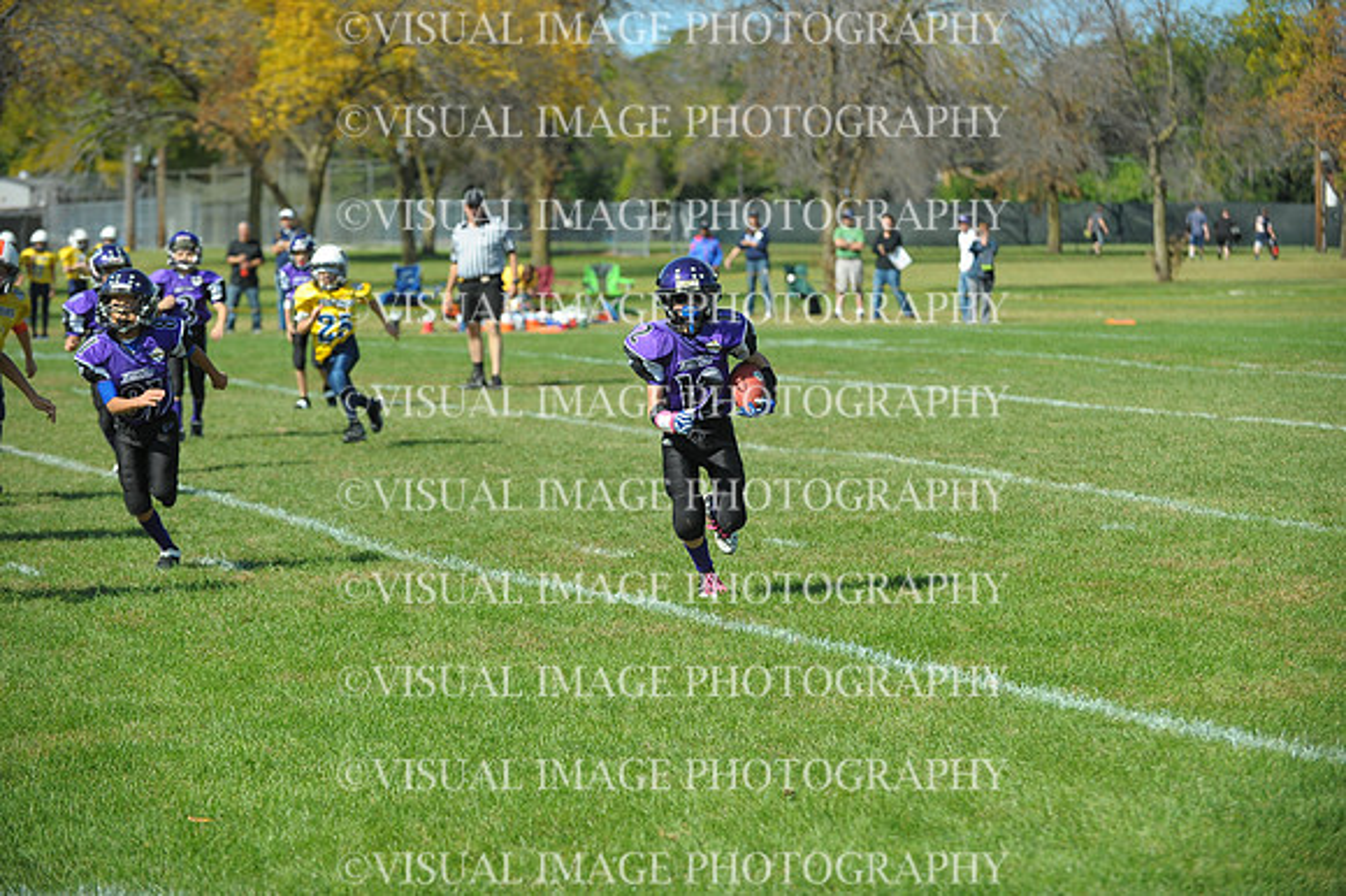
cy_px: 448
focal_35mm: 102
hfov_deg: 20.0
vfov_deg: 13.4
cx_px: 673
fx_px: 3811
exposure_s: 1/1600
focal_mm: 102
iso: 200
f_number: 3.5
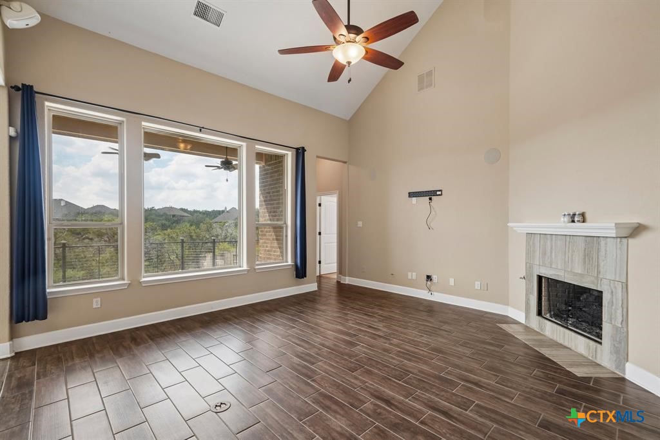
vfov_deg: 73.7
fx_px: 293
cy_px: 220
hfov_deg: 96.8
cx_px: 330
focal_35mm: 16
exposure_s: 1/80
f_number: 8
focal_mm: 16
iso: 500
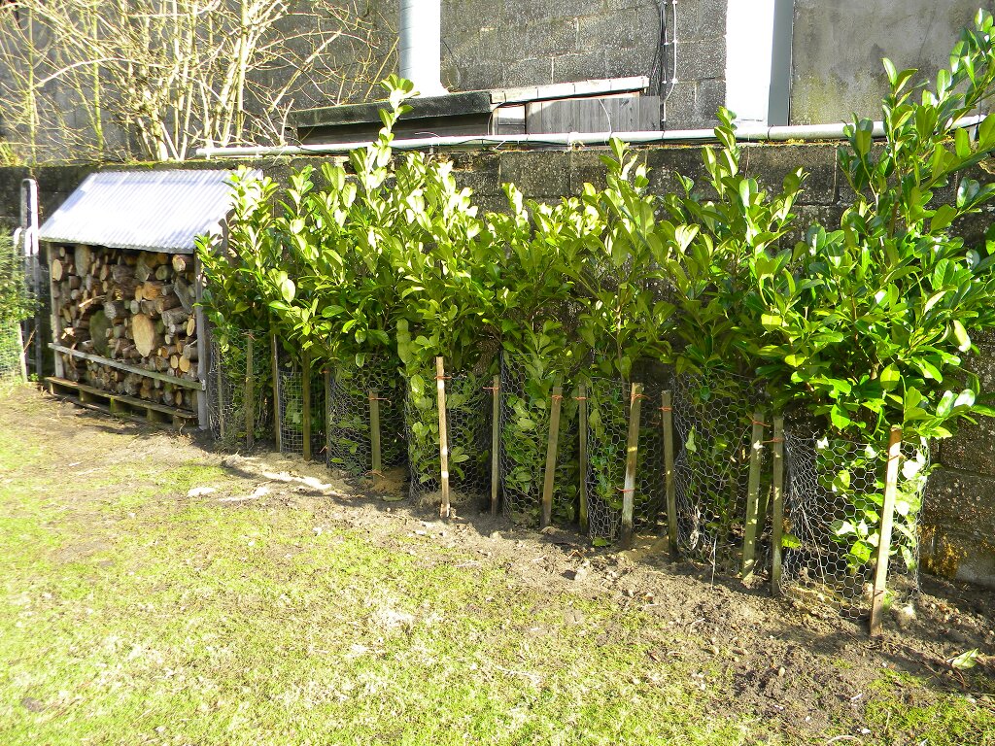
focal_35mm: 36
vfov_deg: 39.7
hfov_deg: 51.4
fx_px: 1035
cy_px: 373
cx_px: 498
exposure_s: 1/176
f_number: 3.7
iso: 80
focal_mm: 6.4
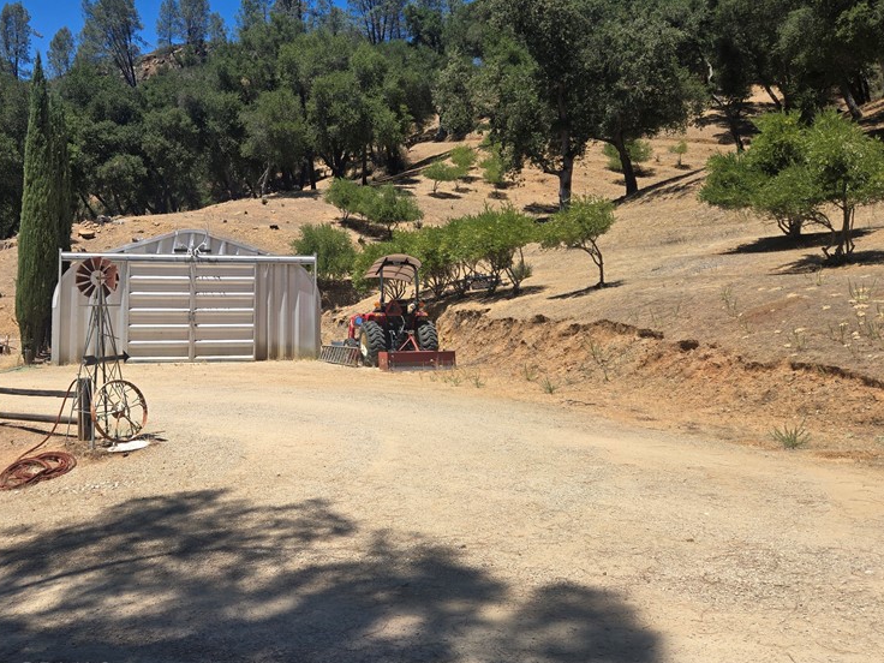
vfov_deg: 43.6
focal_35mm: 32
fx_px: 817
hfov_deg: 55.7
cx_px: 297
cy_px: 229
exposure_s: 1/2021
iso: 25
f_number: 1.8
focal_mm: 5.4
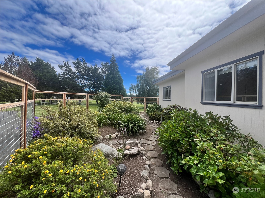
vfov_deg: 89.9
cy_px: 99
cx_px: 132
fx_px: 100
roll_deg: -0.4
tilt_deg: -0.2
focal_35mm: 13
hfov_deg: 106.2
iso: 32
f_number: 1.8
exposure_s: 1/1155
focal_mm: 1.57
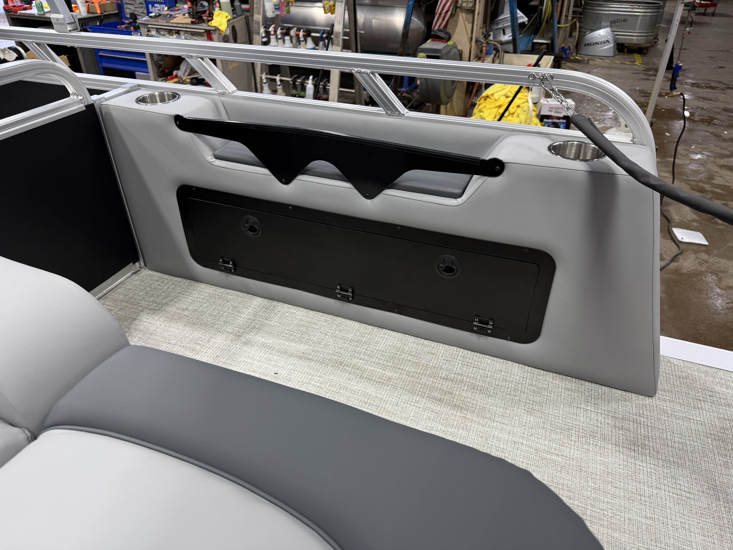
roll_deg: -1.7
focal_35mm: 24
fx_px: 508
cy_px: 275
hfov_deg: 71.6
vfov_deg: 56.8
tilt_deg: -33.1
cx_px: 366
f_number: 1.78
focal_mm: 6.76
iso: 125
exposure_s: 1/120
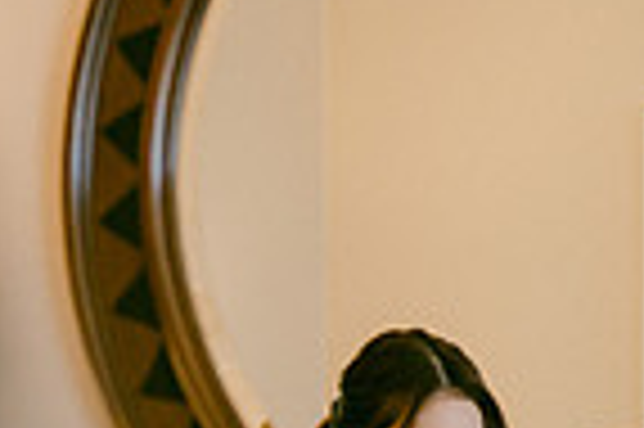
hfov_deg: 9.6
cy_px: 232
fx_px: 3752
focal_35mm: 210
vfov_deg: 6.5
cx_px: 901
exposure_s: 1/320
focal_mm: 50
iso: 400
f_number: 1.8
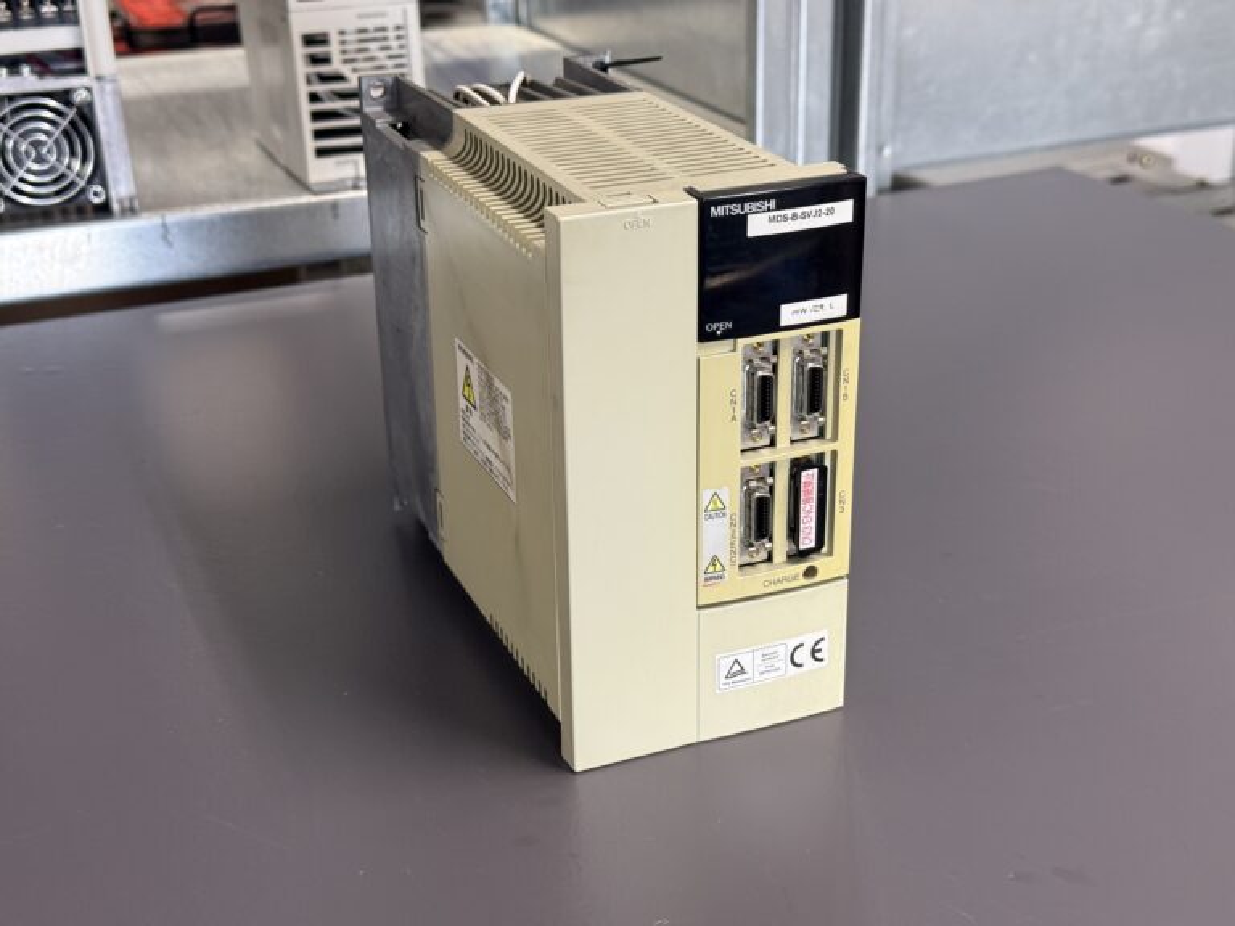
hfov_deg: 39.7
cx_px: 618
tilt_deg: -23.6
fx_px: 1713
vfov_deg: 30.3
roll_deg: +0.8
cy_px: 463
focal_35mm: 48
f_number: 1.78
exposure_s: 1/50
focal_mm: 6.76
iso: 200
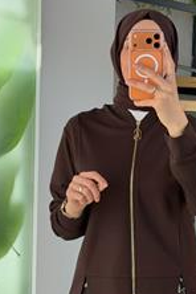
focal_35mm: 93
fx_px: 759
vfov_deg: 21.9
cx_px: 135
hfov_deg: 14.7
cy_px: 137
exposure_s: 1/210
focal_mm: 6.76
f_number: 1.78
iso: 64
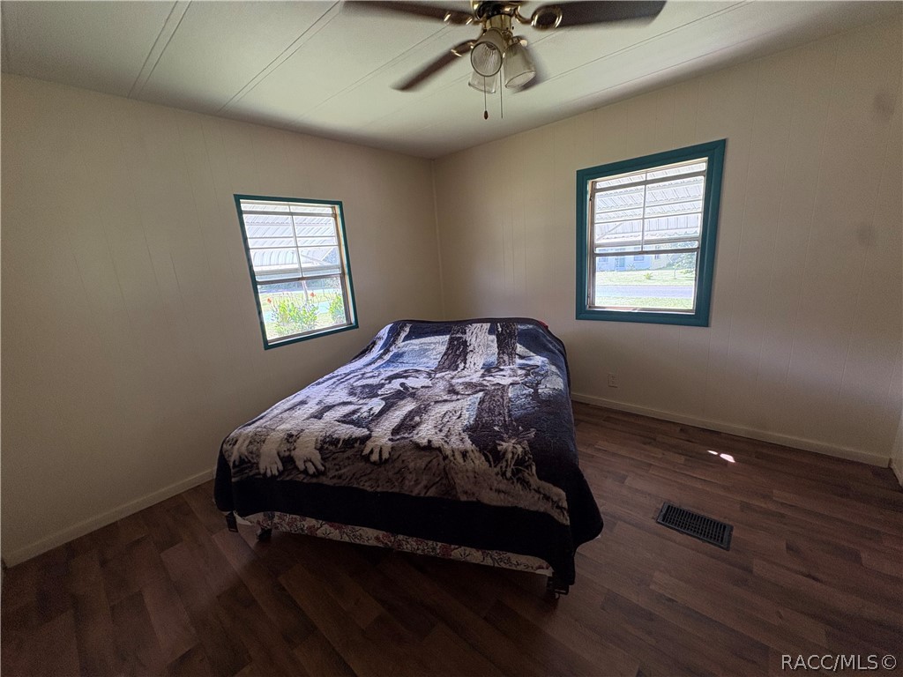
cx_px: 452
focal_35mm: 14
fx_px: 365
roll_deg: +3.6
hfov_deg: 102.1
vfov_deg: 85.7
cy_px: 338
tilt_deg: -13.6
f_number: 2.2
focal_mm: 2.22
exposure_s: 1/84
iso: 200
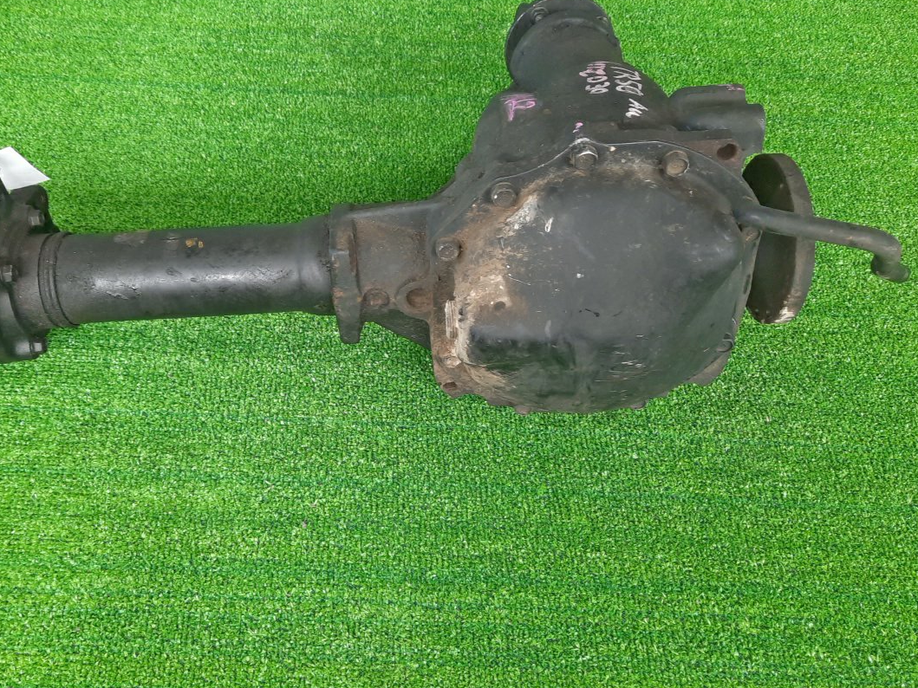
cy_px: 330
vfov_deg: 41.8
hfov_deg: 53.6
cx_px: 371
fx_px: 902
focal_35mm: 34
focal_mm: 4.6
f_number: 2
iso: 182
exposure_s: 1/50
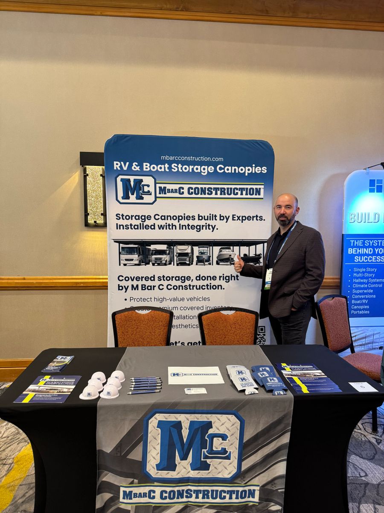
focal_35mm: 24
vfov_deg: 71.6
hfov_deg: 56.8
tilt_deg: -4.7
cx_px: 192
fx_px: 355
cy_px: 256
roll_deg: -0.7
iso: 320
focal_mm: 6.76
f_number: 1.78
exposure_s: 1/60
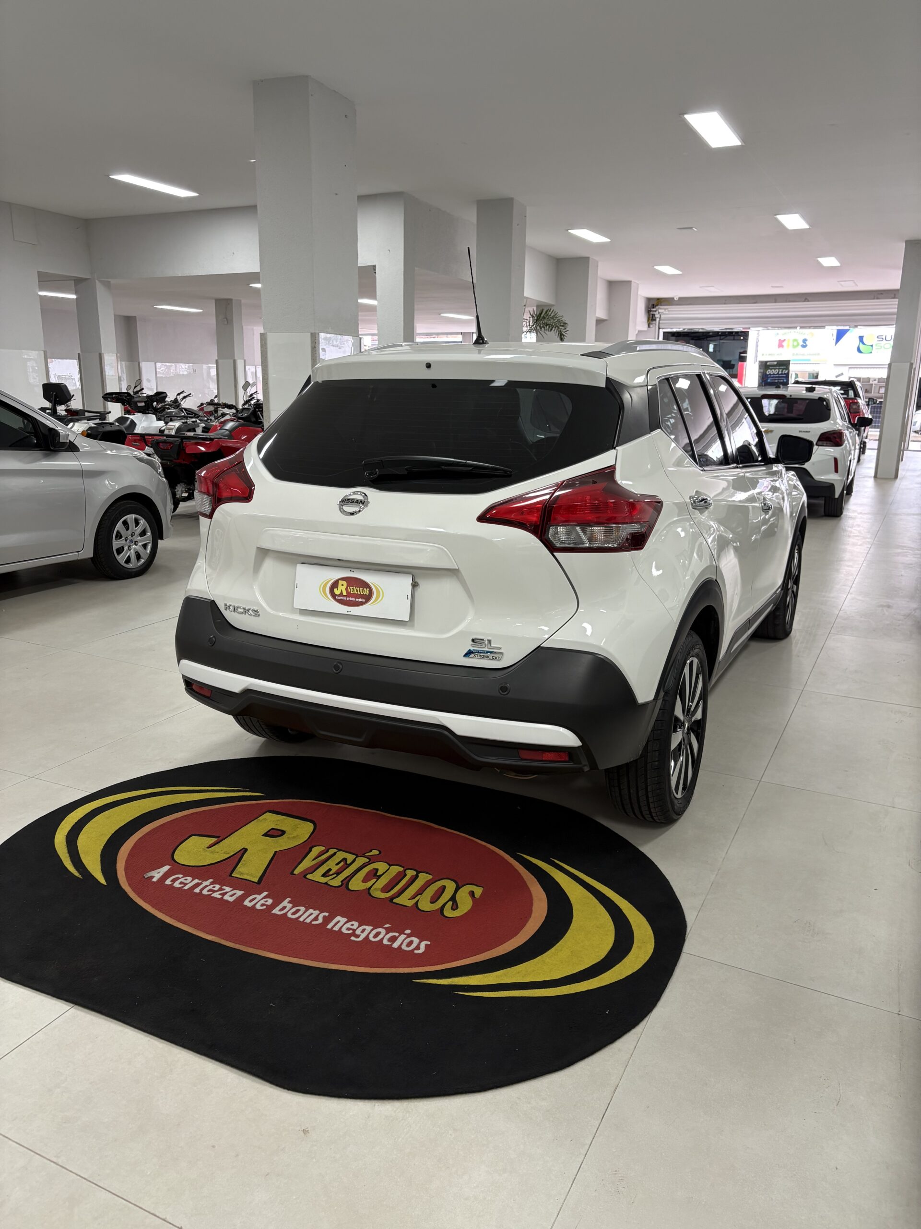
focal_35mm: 26
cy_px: 614
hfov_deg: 53.1
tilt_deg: -13.5
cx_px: 460
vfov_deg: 67.3
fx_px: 922
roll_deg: -1.4
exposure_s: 1/60
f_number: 1.6
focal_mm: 5.96
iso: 80
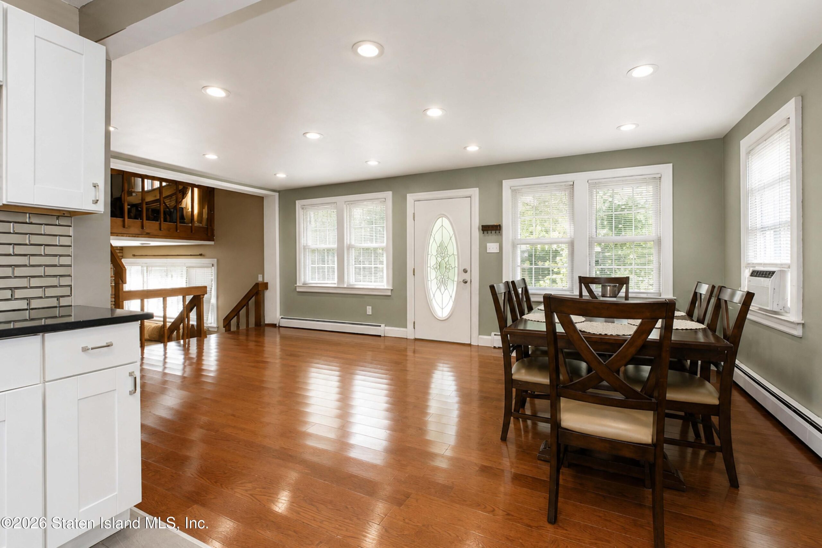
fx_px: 342
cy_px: 274
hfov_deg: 100.4
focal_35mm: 15
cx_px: 411
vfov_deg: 77.3
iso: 1600
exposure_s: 1/80
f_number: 10
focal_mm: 10
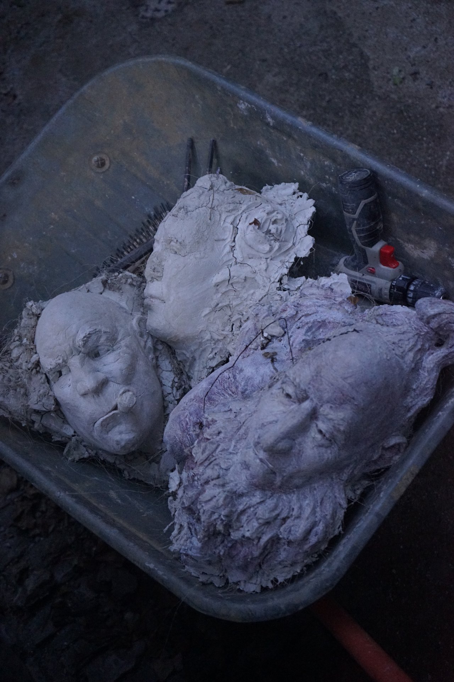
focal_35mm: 42
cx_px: 227
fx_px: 794
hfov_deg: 31.9
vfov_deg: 46.4
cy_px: 341
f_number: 4.5
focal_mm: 42
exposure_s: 1/25
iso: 6400
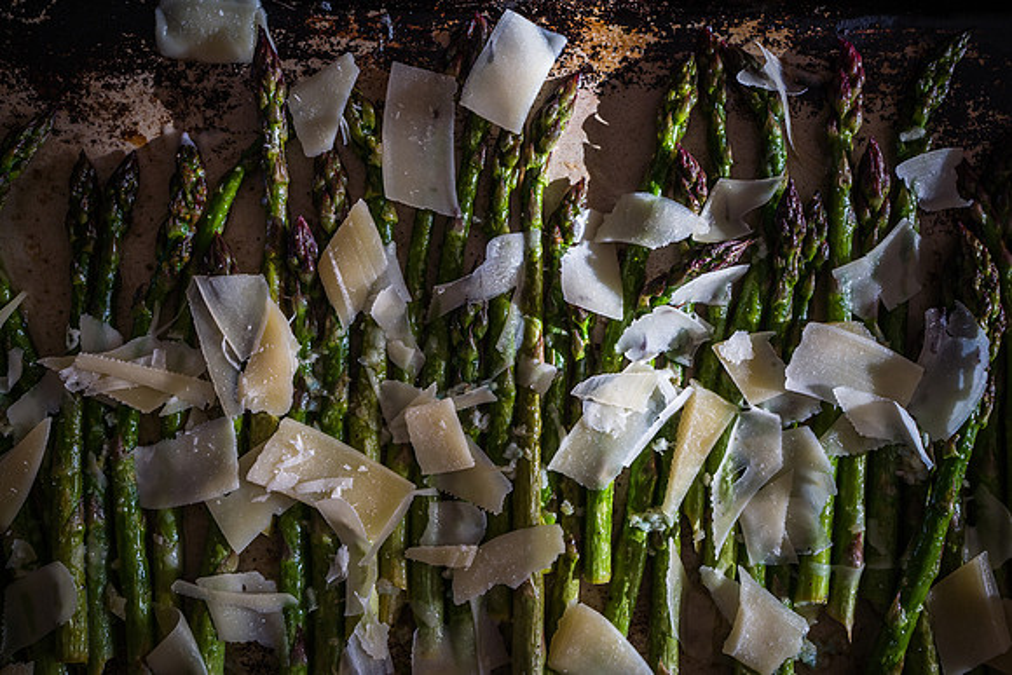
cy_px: 321
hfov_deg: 50.3
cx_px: 496
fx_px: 1078
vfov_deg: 34.8
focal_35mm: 38
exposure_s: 1/80
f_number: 4.5
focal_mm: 35
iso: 250
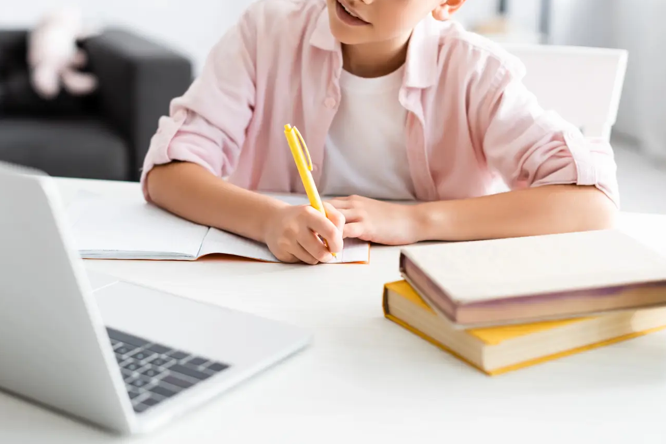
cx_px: 300
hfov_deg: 31.9
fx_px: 1166
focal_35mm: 63
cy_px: 188
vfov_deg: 21.6
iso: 100
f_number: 2.8
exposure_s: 1/200
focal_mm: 50
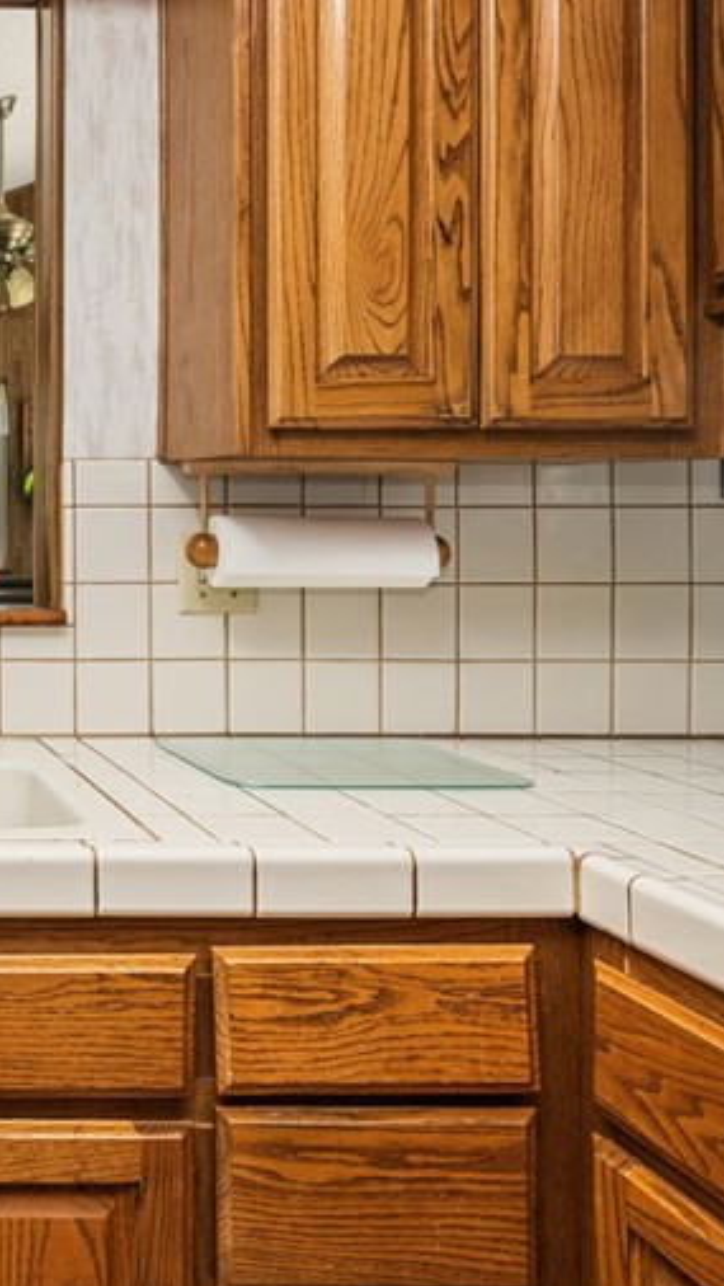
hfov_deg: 27.0
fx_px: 1264
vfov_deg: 53.6
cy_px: 518
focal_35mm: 37
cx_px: -211
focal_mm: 17.5
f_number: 5.6
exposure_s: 1/2
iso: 80
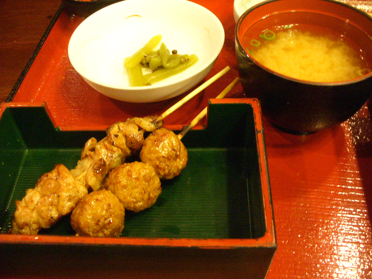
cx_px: 186
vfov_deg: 38.7
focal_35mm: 37
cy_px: 140
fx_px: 398
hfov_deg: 50.1
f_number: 2.8
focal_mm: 6.1
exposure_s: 1/13
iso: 400
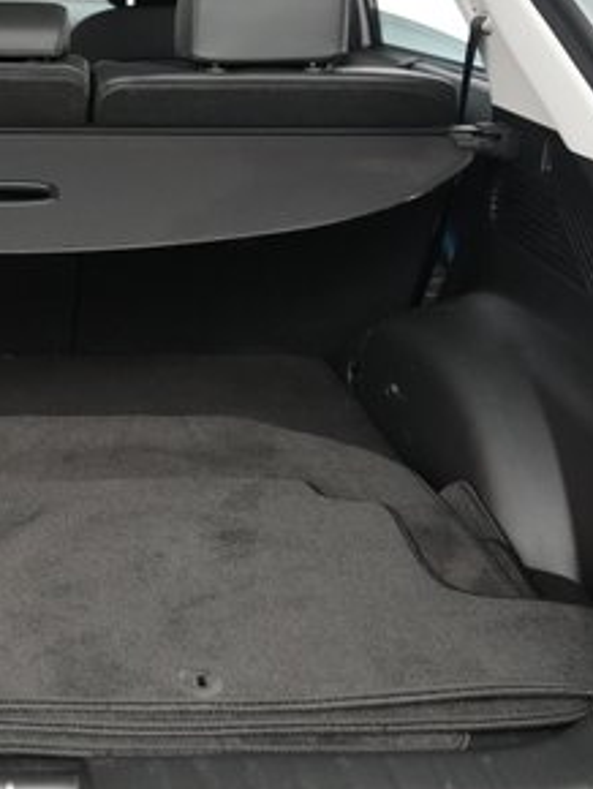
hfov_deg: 26.1
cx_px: -3
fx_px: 1209
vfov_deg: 36.1
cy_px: 354
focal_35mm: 53
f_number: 2.8
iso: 6400
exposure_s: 1/160
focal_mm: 25
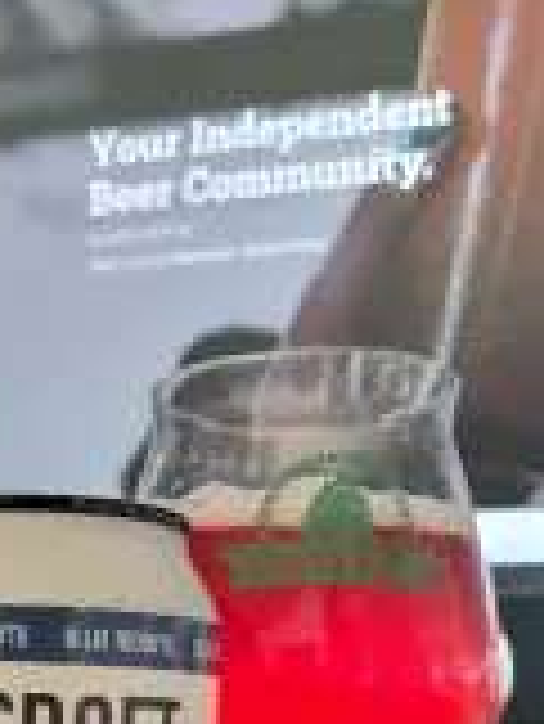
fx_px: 1193
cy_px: 773
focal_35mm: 57
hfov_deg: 24.8
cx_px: 40
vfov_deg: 30.6
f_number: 1.88
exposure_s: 1/50
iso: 497
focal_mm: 5.56
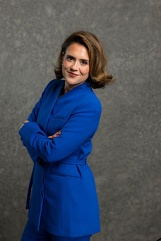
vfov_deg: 23.9
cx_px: 80
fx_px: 570
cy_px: 120
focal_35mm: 85
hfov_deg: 16.1
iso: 125
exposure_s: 1/200
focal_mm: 85
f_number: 5
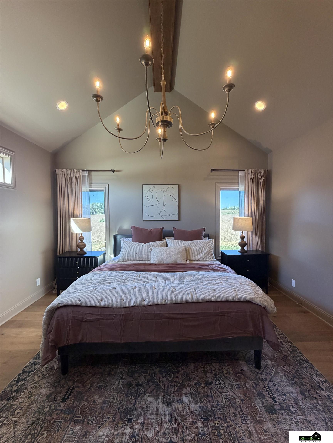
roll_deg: +0.8
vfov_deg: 102.1
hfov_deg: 85.7
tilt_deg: -1.7
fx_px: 180
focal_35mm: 14
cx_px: 166
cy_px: 222
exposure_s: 1/120
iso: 320
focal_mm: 2.22
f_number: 2.2
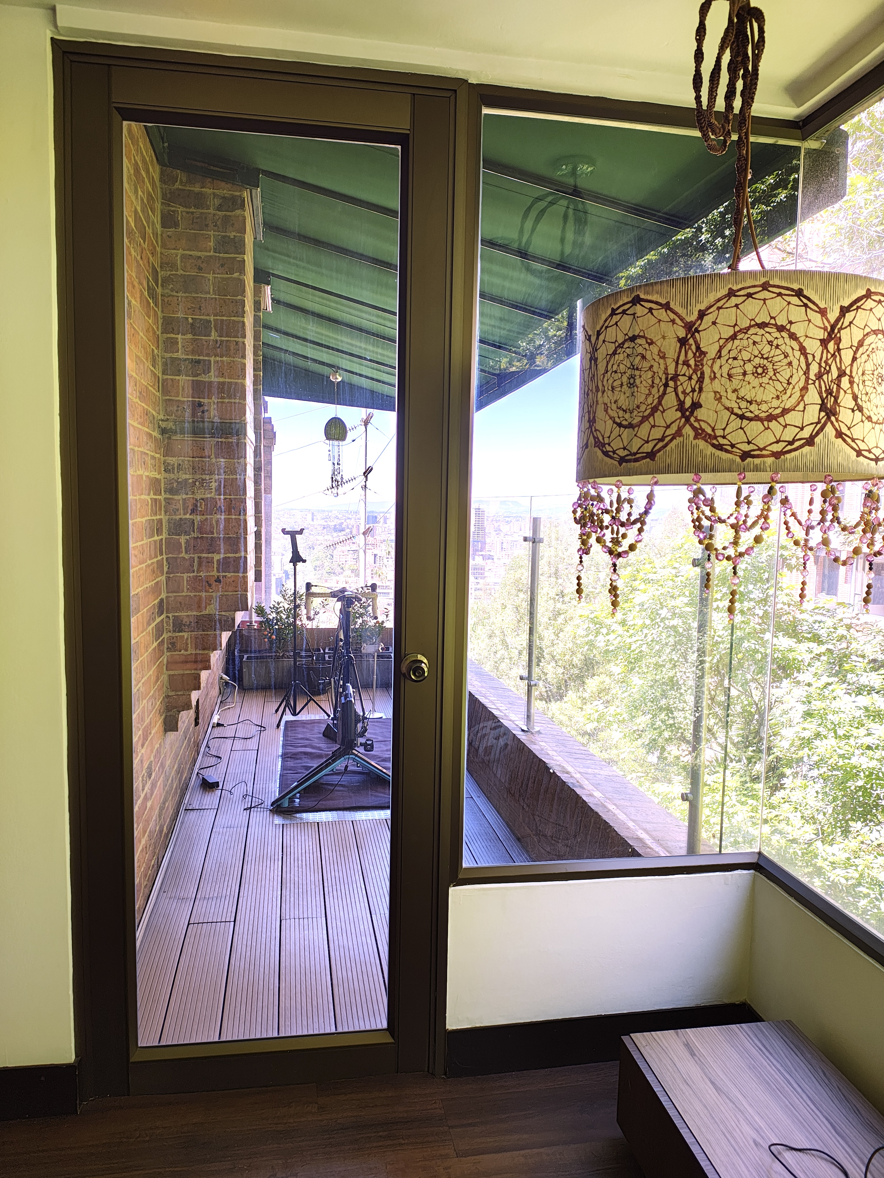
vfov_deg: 69.4
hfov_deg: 54.9
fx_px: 851
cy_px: 589
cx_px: 442
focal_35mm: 25
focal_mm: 5.89
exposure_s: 1/105
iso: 200
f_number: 1.4
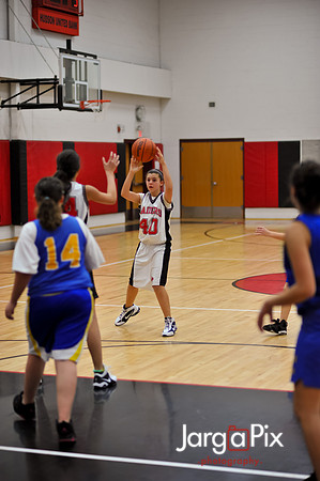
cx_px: 160
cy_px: 240
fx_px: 1136
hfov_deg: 16.0
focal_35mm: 85
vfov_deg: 23.9
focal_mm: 85
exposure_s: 1/500
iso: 1000
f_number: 2
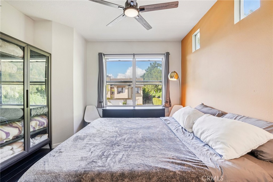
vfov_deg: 73.7
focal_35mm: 16
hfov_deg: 96.8
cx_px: 136
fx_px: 121
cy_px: 91
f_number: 8
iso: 400
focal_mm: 16
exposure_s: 1/25
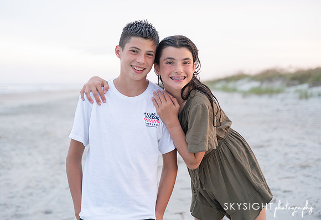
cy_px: 107
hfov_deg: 31.7
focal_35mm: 63
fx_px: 566
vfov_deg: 22.0
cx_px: 151
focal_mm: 60
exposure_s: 1/40
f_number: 2.8
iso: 2000
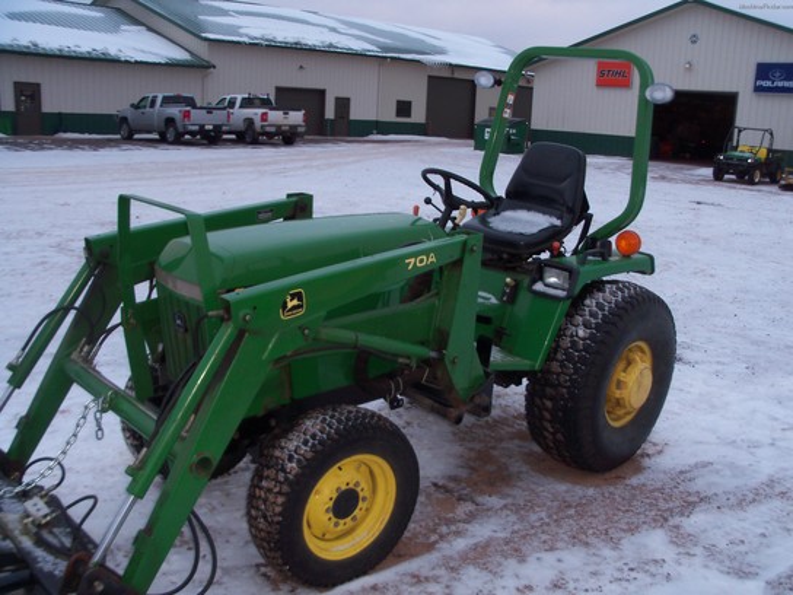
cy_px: 298
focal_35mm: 35
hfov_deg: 52.6
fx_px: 802
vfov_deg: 40.7
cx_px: 396
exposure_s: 1/60
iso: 64
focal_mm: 6.3
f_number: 3
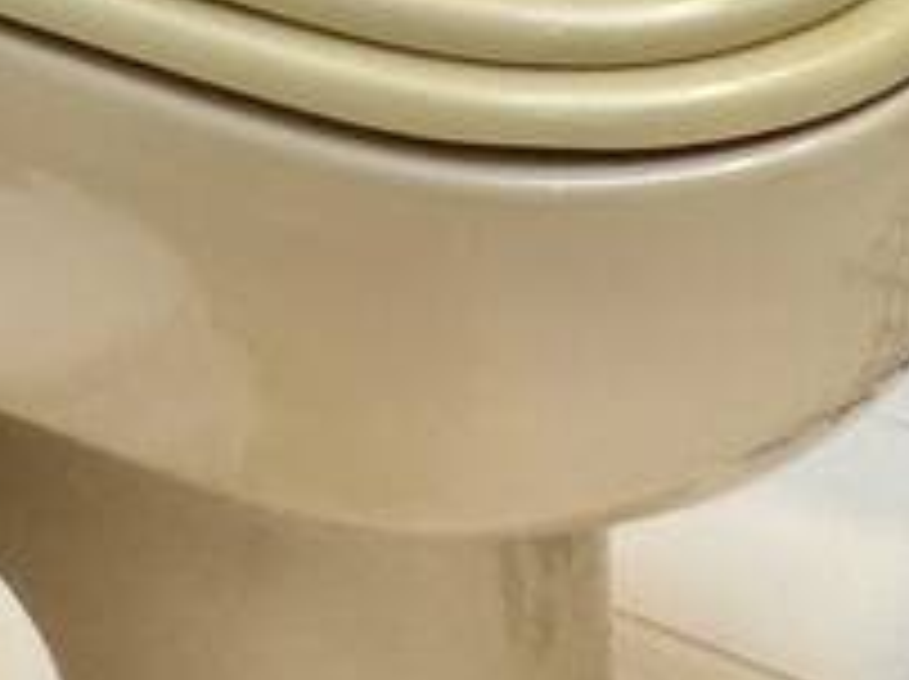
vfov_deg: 11.0
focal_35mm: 100
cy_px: -1202
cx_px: 572
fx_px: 2623
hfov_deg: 19.6
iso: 160
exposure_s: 1/120
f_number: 2.2
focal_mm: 2.22
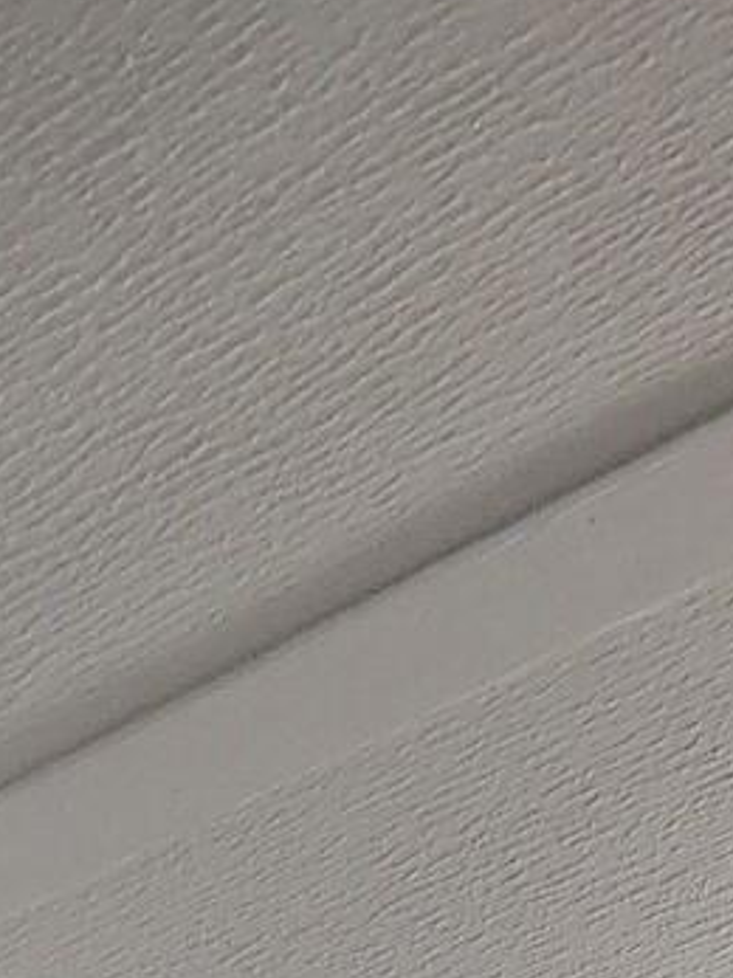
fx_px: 2119
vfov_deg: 12.3
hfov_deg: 19.6
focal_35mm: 75
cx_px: 251
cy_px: 2773
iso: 200
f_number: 2.2
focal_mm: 2.2
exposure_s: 1/60
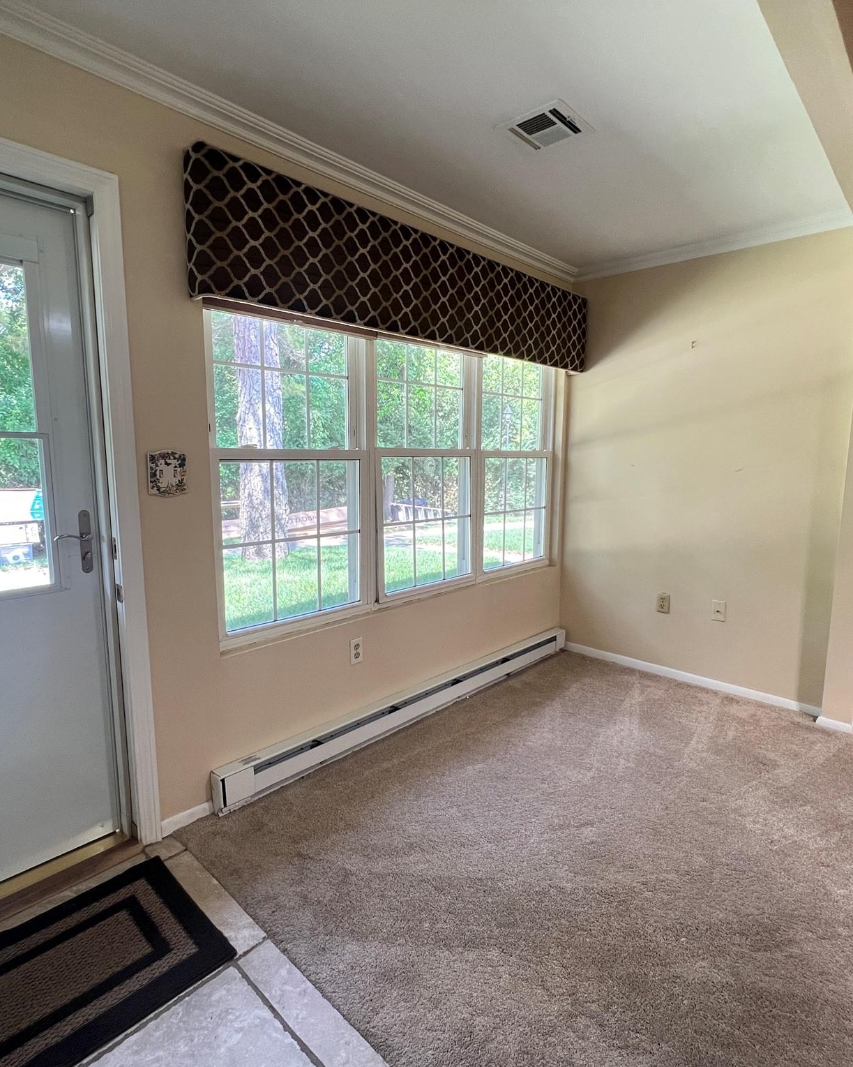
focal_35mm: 17
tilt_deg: -8.9
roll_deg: +0.1
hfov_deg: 77.0
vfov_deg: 89.6
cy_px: 535
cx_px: 428
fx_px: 537
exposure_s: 1/120
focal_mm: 1.57
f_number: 1.8
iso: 250
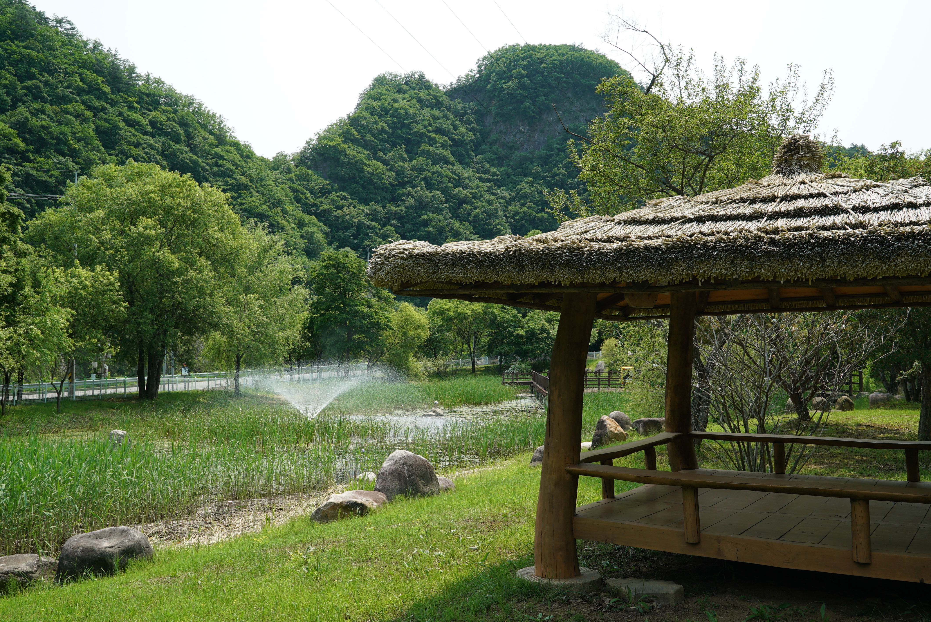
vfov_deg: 41.2
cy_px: 311
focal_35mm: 32
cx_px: 466
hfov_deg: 58.7
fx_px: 828
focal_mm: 32
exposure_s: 1/200
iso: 200
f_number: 10
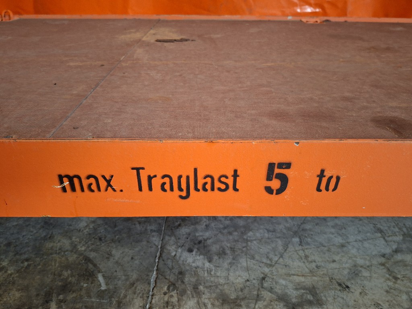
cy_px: 154
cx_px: 206
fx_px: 274
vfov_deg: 58.9
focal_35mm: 23
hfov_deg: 73.9
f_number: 1.8
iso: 250
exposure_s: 1/50
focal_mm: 5.54
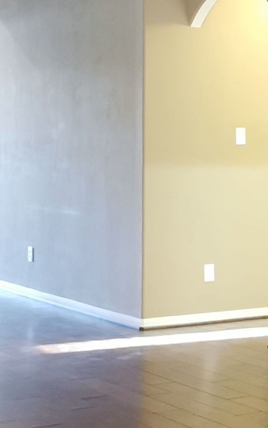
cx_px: 330
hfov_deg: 12.4
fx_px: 1203
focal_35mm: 103
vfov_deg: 20.1
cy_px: 152
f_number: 1.6
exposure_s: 1/29
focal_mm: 5.56
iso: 640
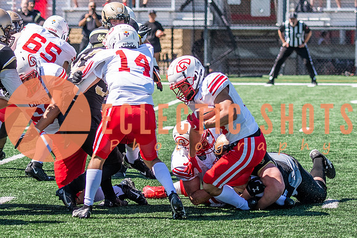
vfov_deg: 4.7
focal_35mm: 295
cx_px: 178
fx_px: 2922
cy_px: 88
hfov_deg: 7.0
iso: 160
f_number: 2.8
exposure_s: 1/2000
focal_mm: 95
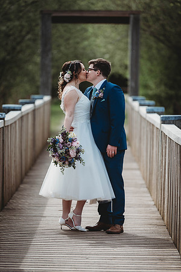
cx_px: 90
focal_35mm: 200
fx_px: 1508
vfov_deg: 10.3
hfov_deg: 6.9
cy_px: 136
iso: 200
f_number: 3.2
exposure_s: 1/2500
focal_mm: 200
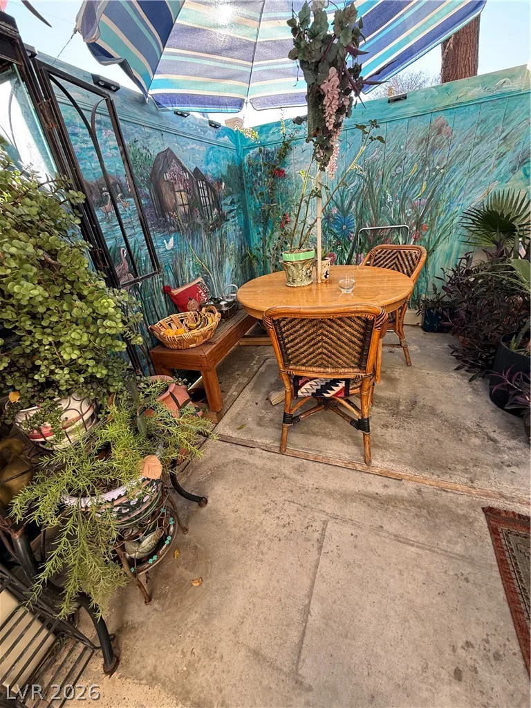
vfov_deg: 102.1
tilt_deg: -27.4
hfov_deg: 85.7
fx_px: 286
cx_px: 266
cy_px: 354
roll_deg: +5.6
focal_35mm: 14
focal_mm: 2.22
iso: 50
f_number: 2.2
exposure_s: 1/99
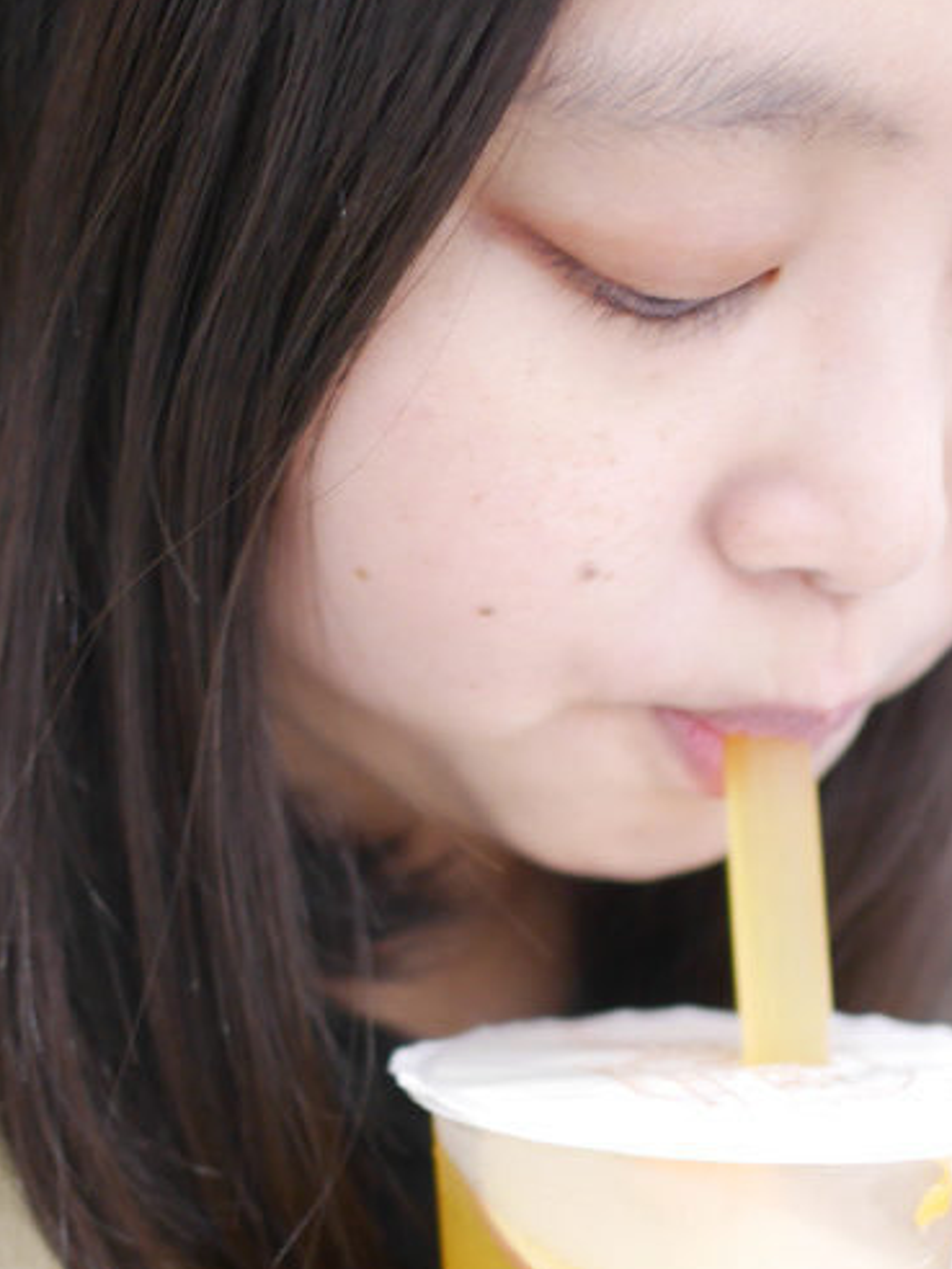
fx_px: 2237
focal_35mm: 61
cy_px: 720
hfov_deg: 24.0
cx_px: 446
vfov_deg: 31.6
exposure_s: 1/60
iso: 640
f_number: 1.7
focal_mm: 15
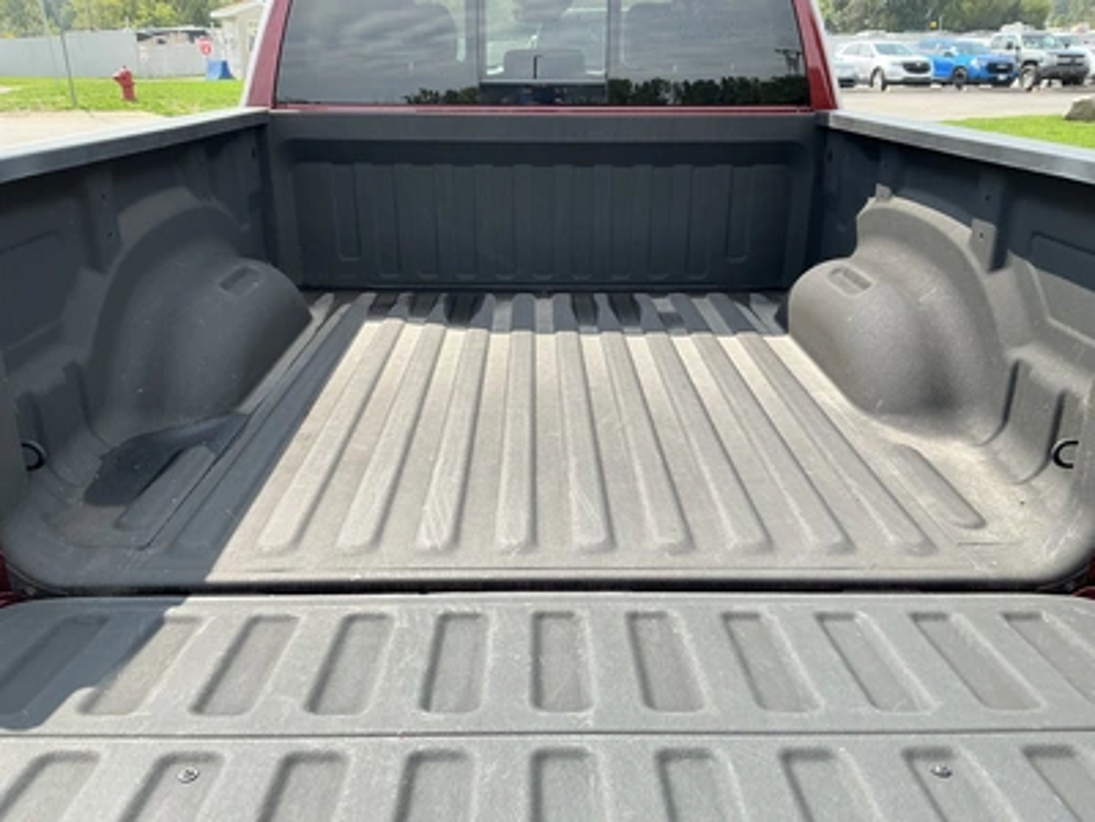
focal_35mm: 28
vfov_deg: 49.7
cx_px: 548
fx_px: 886
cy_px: 411
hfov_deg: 63.4
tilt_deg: -20.3
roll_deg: +0.1
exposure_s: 1/599
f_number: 1.8
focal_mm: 3
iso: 25
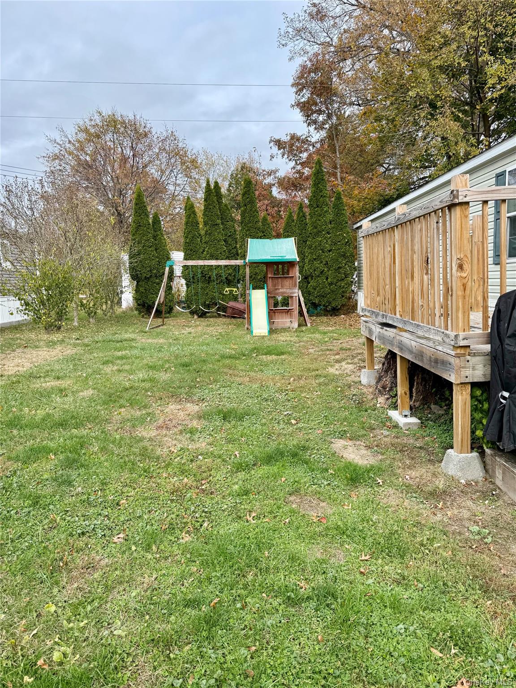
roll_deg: +2.3
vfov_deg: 71.6
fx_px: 477
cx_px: 258
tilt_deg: -5.9
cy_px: 344
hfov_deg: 56.8
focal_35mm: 24
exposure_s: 1/2000
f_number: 1.78
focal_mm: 6.76
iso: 100
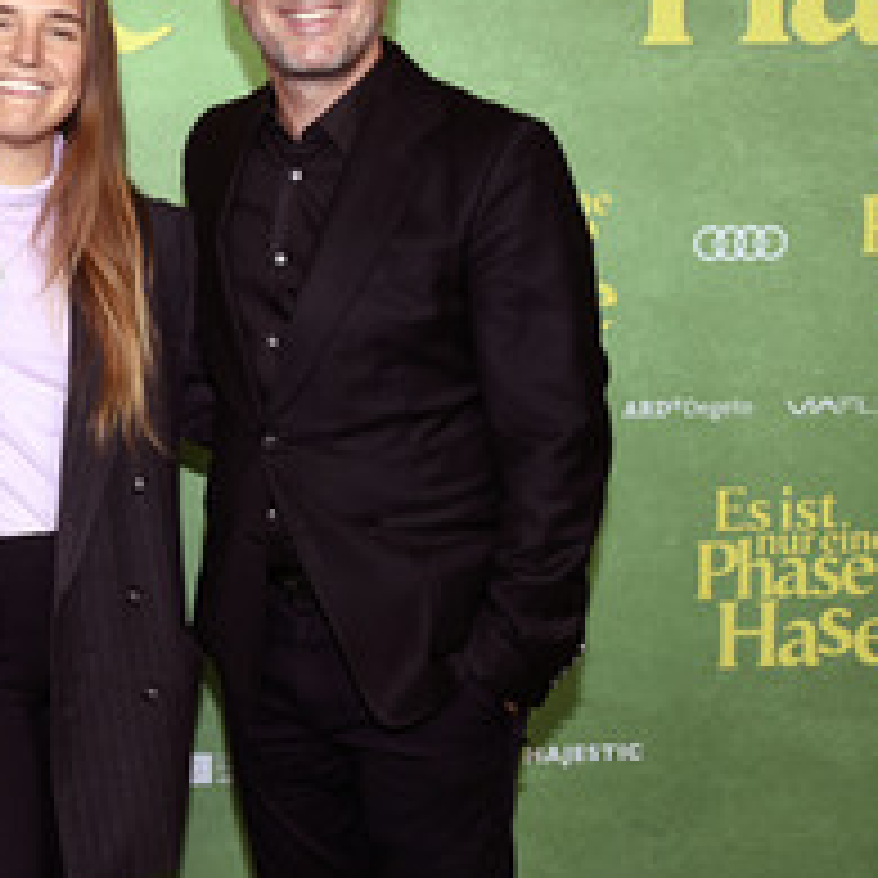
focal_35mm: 61
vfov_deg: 28.2
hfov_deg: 26.2
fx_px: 1750
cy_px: 428
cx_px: -56
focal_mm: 31
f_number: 6.3
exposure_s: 1/125
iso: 500
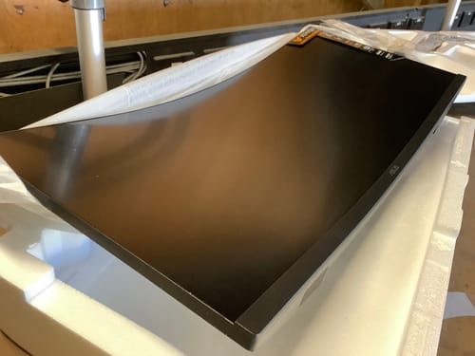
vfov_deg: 45.4
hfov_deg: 58.4
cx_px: 238
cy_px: 178
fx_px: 425
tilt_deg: -29.9
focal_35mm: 31
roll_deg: -6.3
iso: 400
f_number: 2.4
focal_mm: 3.3
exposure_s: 1/33
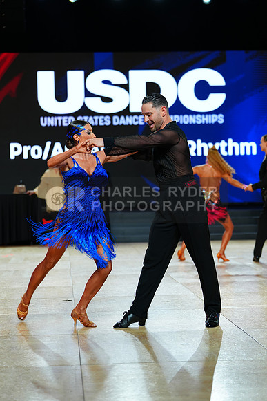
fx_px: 889
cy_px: 200
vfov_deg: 25.4
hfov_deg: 17.1
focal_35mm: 80
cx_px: 134
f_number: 2.8
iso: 500
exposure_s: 1/400
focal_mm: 80
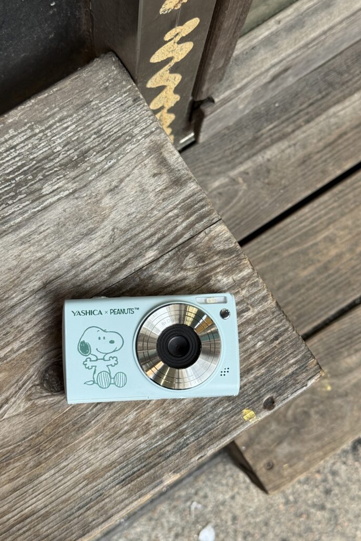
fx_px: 812
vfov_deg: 36.9
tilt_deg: -82.6
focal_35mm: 54
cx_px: 167
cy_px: 274
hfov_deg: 25.1
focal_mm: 6.76
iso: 64
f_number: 1.78
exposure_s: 1/122
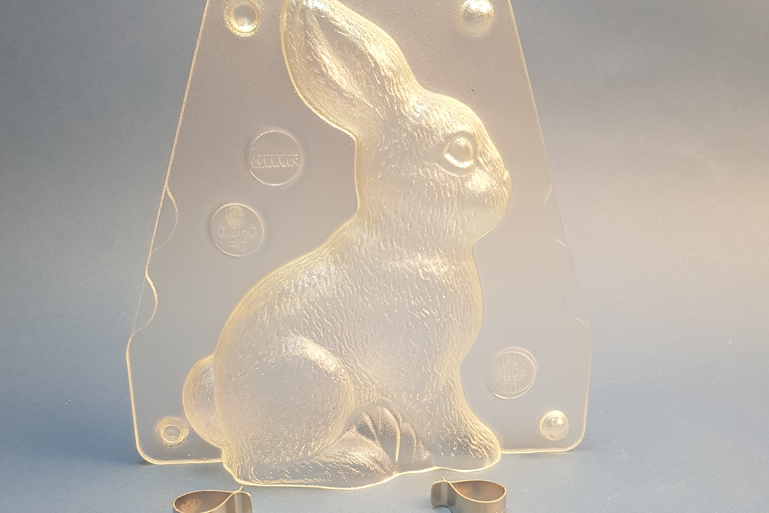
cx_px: 375
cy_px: 382
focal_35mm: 37
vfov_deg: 35.2
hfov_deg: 51.9
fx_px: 790
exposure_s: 1/100
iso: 64
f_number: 1.7
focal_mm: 4.2
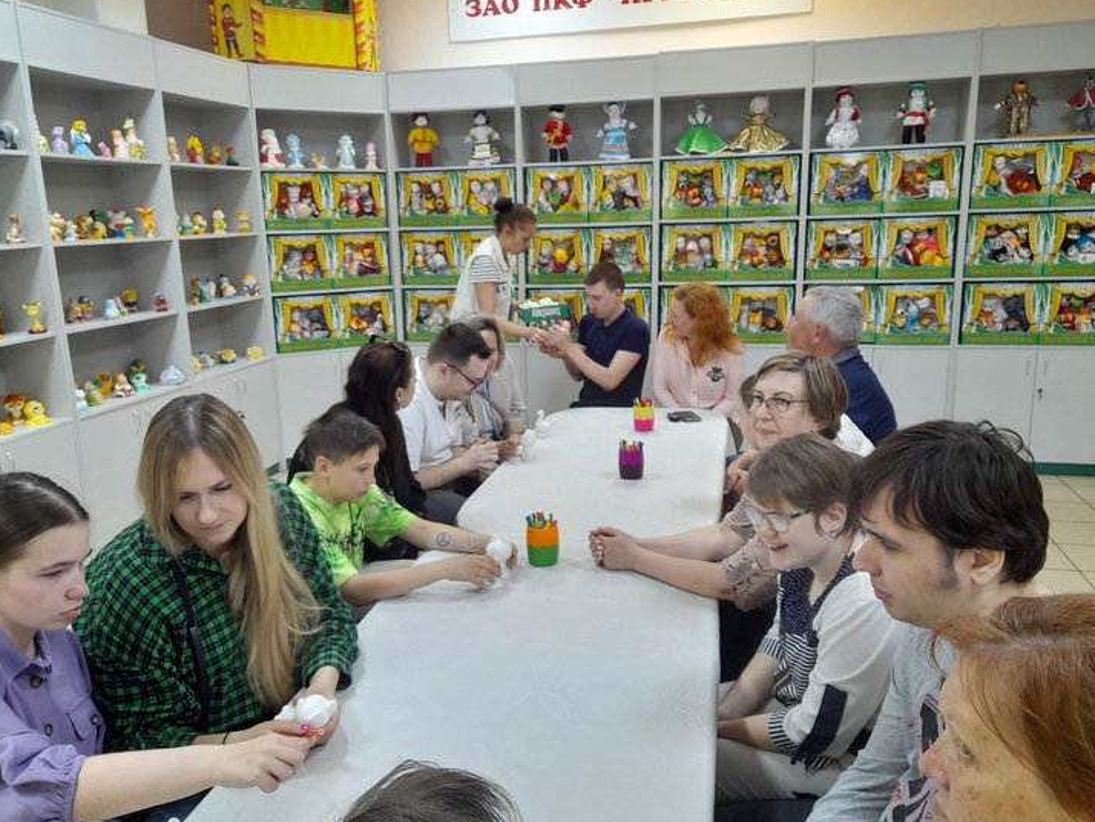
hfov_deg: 63.4
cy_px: 416
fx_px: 886
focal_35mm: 28
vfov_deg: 49.8
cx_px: 531
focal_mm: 4.6
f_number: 2
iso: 250
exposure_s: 1/50
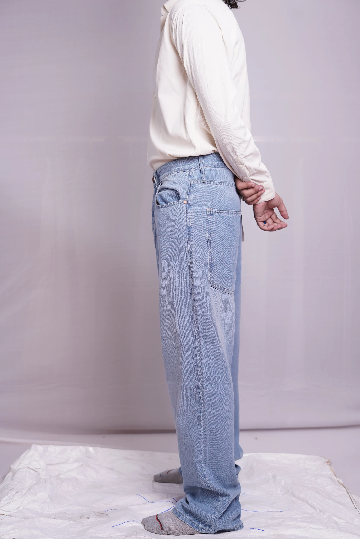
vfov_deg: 39.6
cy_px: 270
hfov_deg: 27.0
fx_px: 750
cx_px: 180
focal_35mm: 50
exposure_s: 1/100
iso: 640
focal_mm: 50
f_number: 3.5
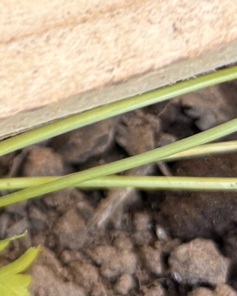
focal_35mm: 166
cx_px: -257
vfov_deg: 10.9
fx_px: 1455
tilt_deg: -66.3
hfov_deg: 8.7
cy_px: -233
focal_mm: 5.96
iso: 40
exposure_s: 1/186
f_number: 1.6
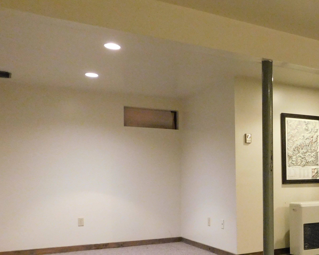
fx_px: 406
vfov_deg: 34.4
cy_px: 179
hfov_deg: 39.0
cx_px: 304
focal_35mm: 43
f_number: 3
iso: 800
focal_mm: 4
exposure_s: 1/6
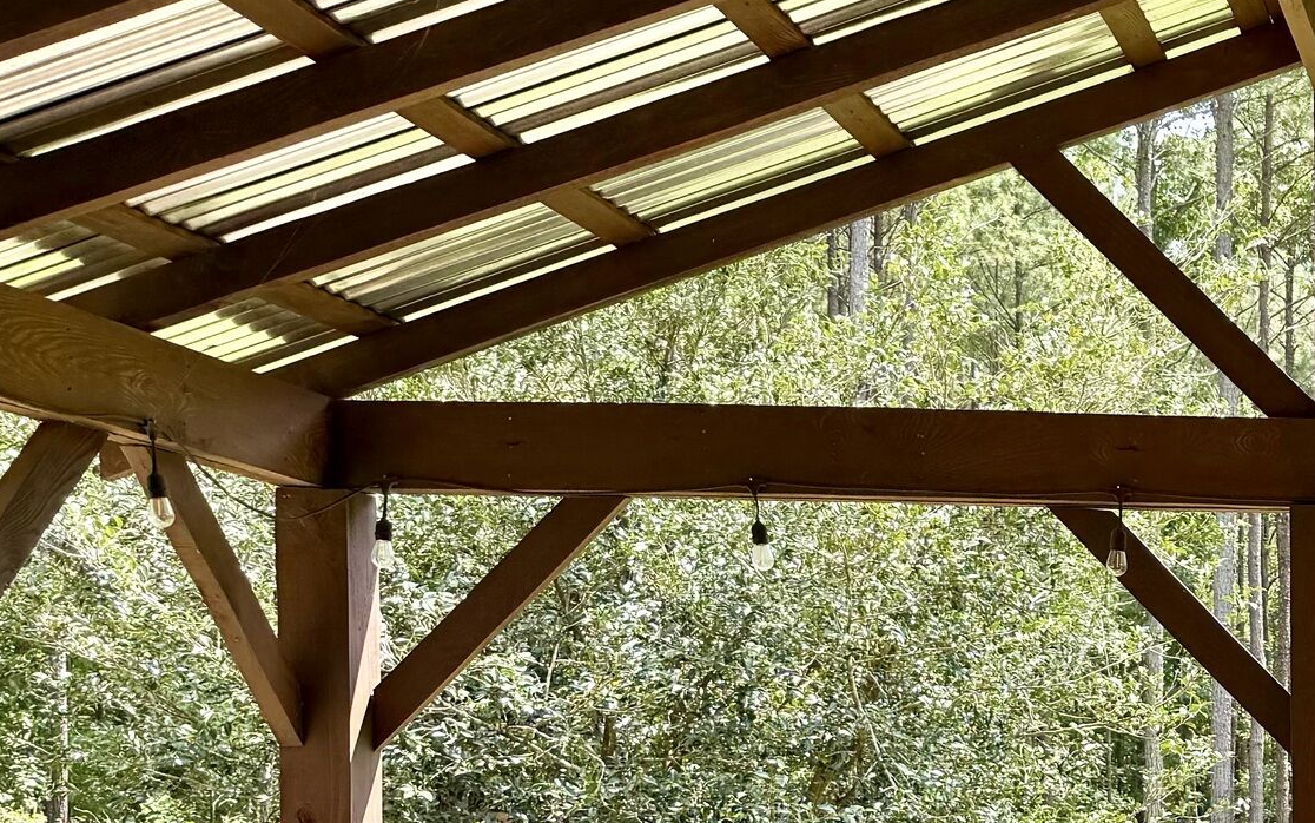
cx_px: 1672
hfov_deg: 25.6
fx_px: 2509
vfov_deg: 17.9
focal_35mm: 70
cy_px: 926
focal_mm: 6.76
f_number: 1.78
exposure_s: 1/909
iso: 80
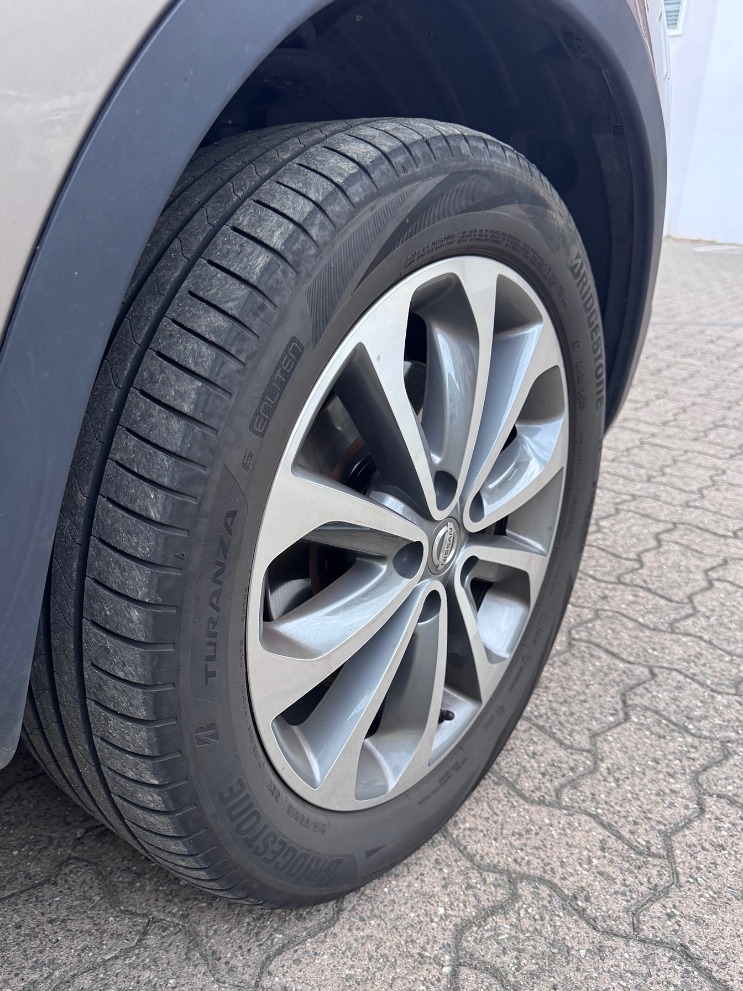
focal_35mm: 27
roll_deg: -3.1
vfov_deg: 65.3
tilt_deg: -21.3
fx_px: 773
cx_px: 358
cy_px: 526
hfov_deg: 51.3
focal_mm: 6.76
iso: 200
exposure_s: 1/99
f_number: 1.78
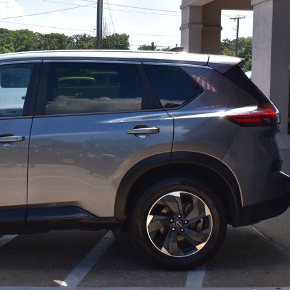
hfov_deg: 24.1
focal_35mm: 70
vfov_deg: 24.6
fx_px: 663
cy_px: 102
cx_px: 39
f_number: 11
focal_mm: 24
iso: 400
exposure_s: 1/500
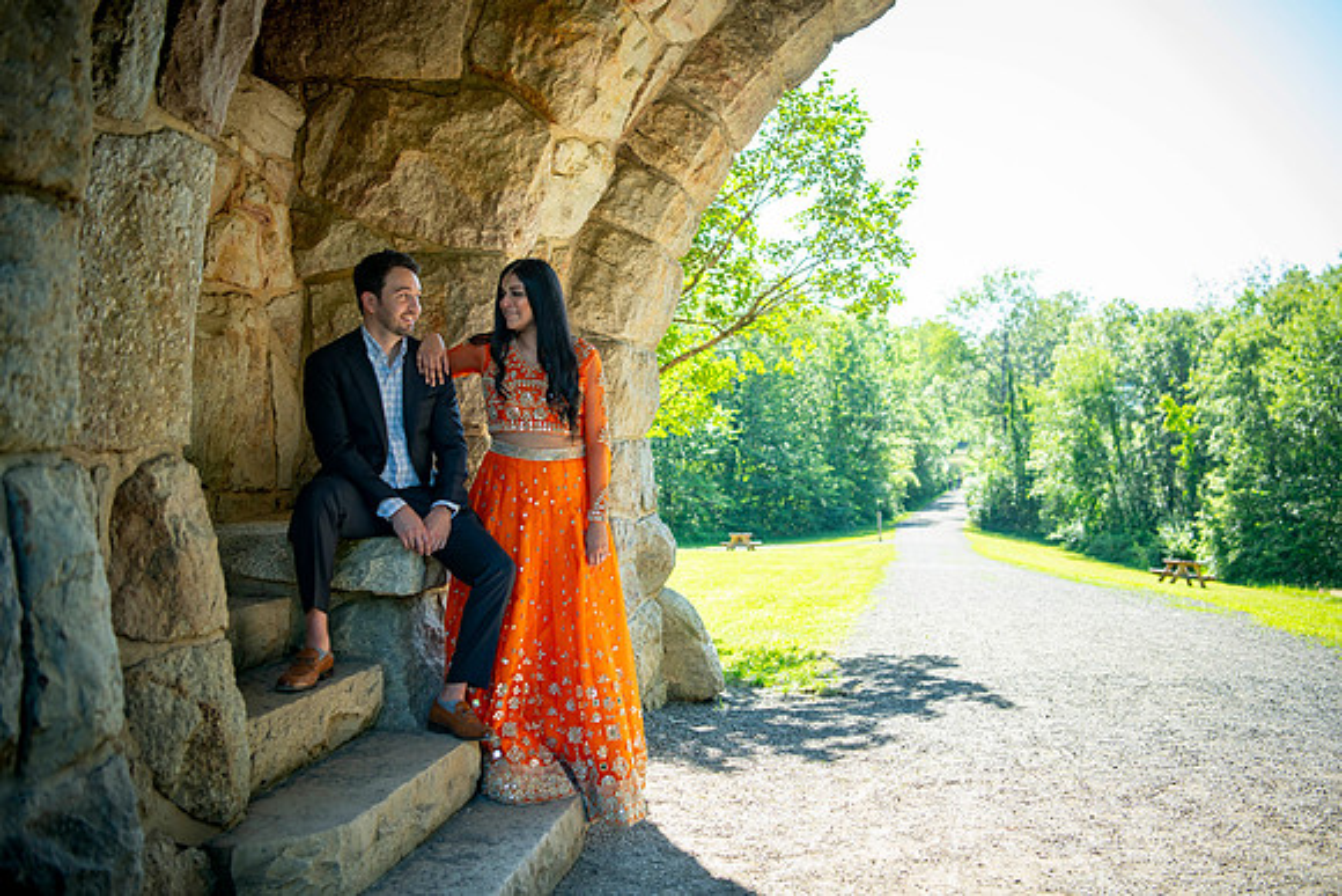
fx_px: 1404
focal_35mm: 38
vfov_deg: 35.4
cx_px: 668
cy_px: 440
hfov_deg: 51.1
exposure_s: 1/400
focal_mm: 35
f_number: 2.8
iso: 160
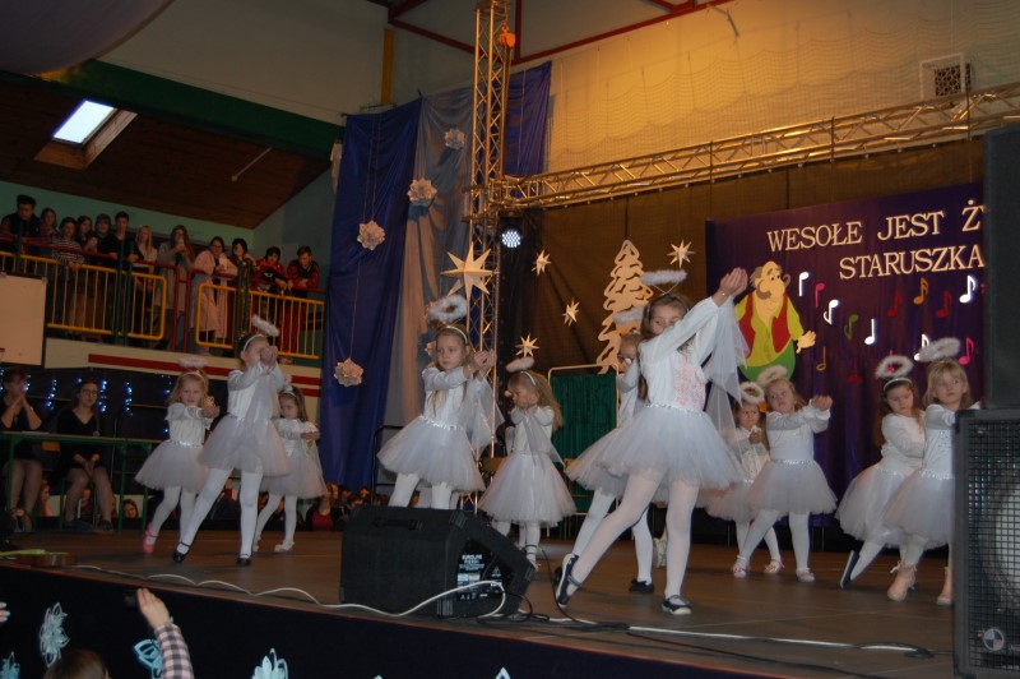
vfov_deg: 28.9
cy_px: 340
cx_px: 510
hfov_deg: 42.4
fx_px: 1316
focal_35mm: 46
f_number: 4.5
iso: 400
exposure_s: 1/60
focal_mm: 31
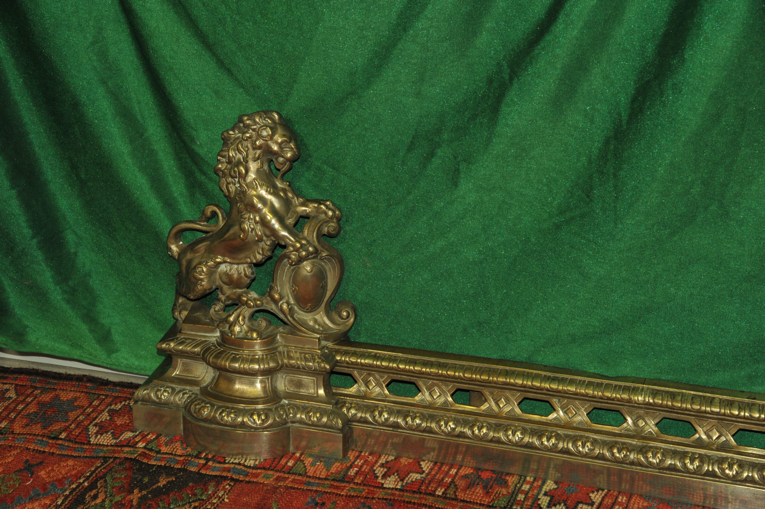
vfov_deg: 19.4
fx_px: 1486
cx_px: 382
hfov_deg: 28.9
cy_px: 254
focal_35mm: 70
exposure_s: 1/60
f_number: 10
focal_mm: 70
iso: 1250
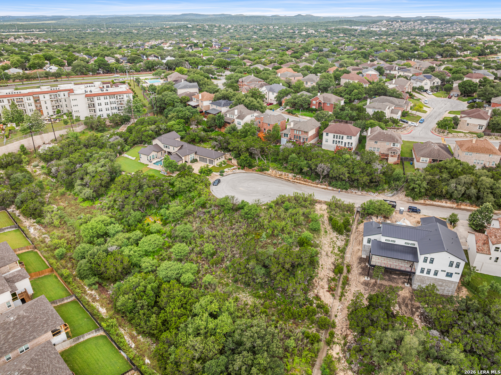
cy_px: 188
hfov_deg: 71.6
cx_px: 250
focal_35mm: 24
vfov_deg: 56.8
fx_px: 347
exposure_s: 1/15
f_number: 2.8
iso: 170
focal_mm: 12.29
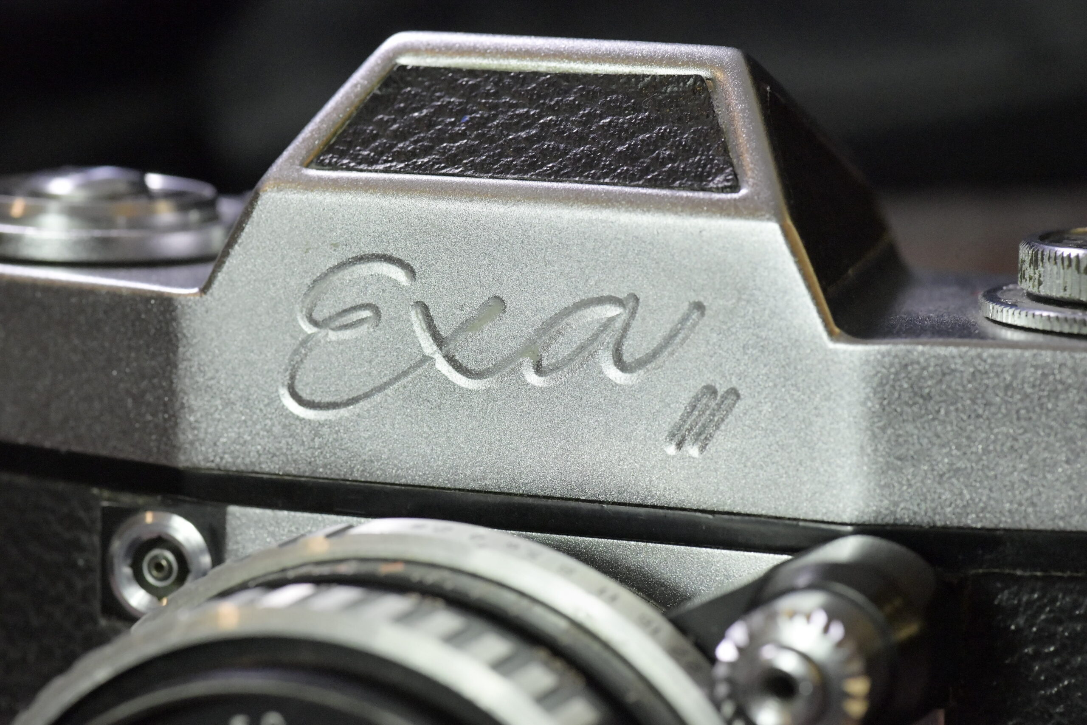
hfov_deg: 20.4
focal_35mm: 100
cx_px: 544
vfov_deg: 13.7
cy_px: 362
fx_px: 3019
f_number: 16
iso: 6400
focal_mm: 100
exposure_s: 1/200
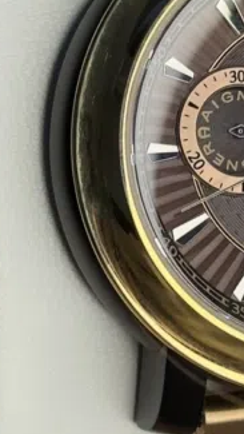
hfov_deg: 11.6
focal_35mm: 103
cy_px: 176
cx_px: 279
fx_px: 1184
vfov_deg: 20.7
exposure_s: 1/370
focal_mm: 6.76
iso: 64
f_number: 1.78
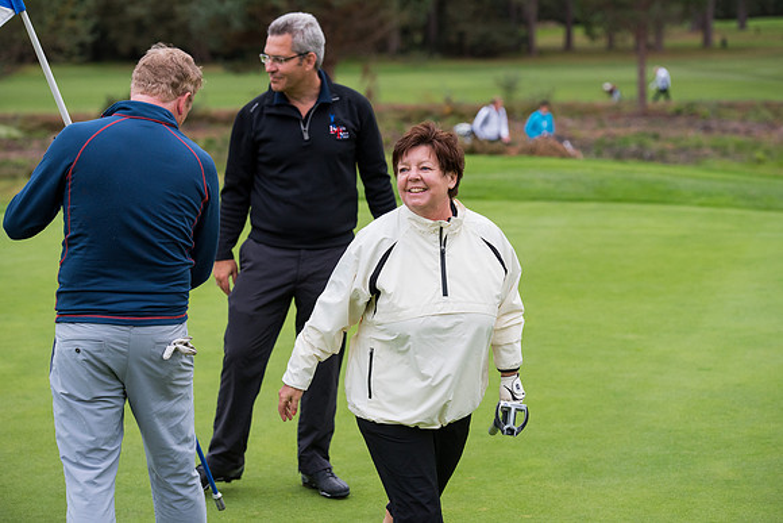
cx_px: 392
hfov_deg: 20.8
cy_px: 262
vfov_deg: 14.0
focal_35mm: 98
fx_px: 2132
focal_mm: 98
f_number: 4
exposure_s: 1/1250
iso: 1000
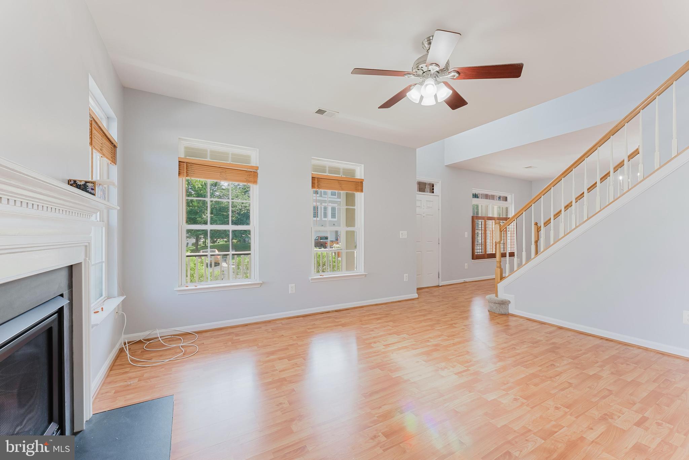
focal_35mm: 14
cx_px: 344
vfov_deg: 81.2
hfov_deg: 104.2
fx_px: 268
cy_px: 230
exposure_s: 1/400
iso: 200
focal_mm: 14
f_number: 9
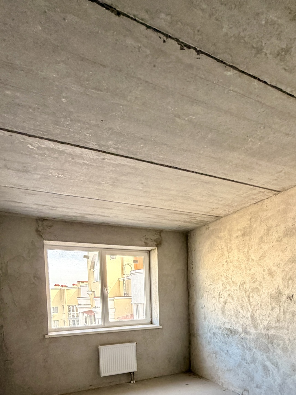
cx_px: 199
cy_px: 314
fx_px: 285
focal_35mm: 25
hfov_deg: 53.7
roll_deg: +1.5
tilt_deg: -3.3
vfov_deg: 63.6
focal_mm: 2.22
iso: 320
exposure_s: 1/121
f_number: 2.2
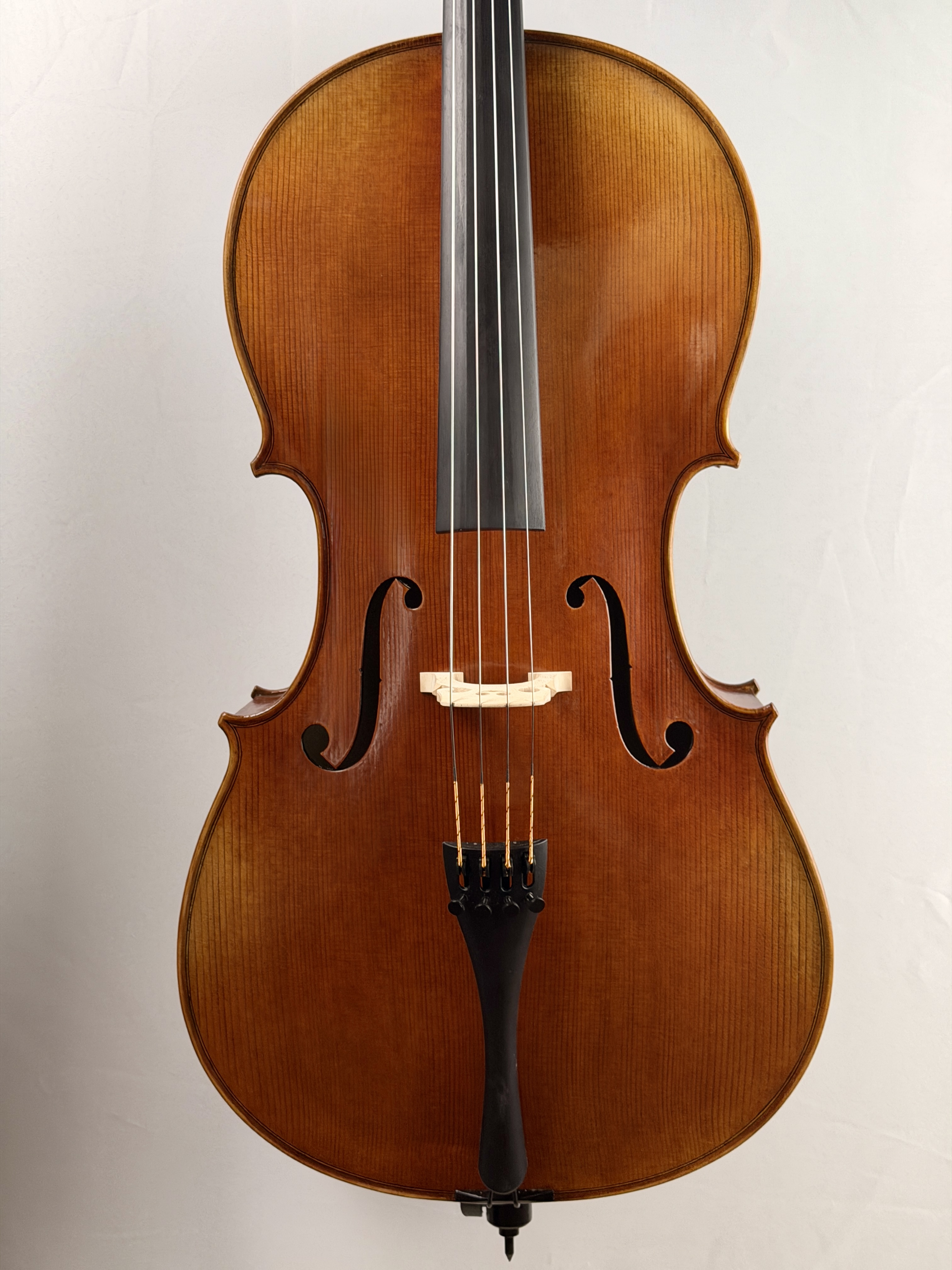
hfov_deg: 30.3
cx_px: 476
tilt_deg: -0.5
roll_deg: +2.5
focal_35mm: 48
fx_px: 1760
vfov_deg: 39.7
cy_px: 635
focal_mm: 6.76
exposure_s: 1/79
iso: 100
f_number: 1.78
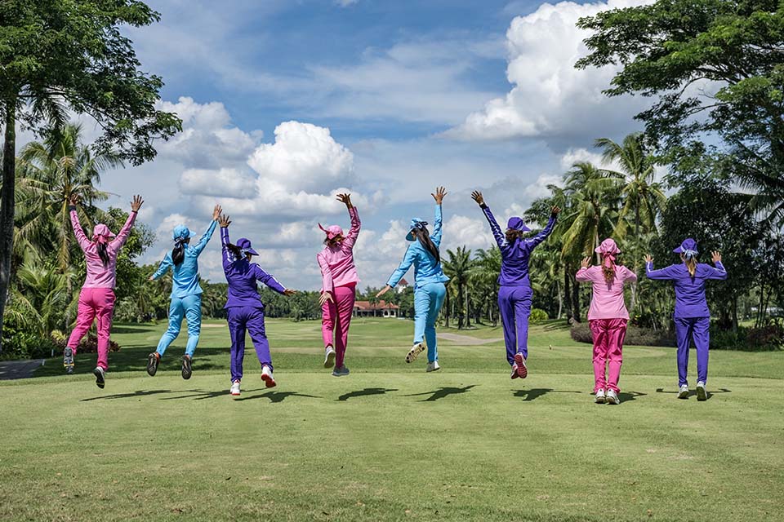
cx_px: 392
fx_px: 936
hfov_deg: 45.4
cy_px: 261
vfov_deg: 31.2
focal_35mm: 43
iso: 80
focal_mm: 43
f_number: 4
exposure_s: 1/4000
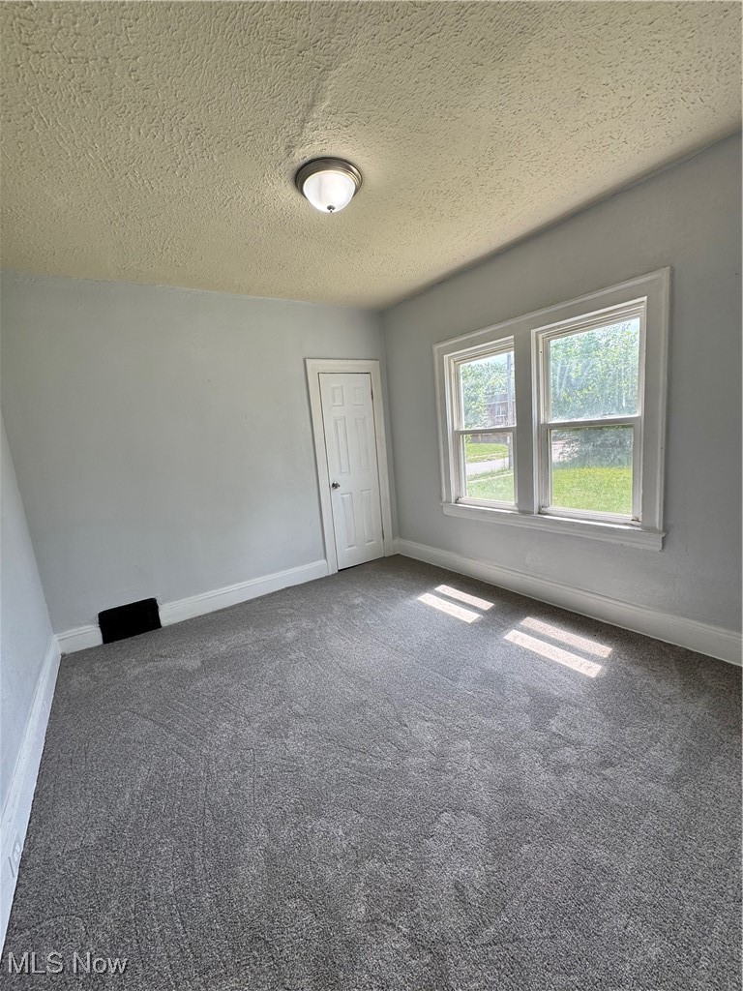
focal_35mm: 14
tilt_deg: -9.1
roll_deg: +6.1
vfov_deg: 102.1
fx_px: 401
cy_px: 496
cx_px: 372
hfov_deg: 85.7
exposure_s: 1/164
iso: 40
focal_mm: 2.22
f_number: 2.2
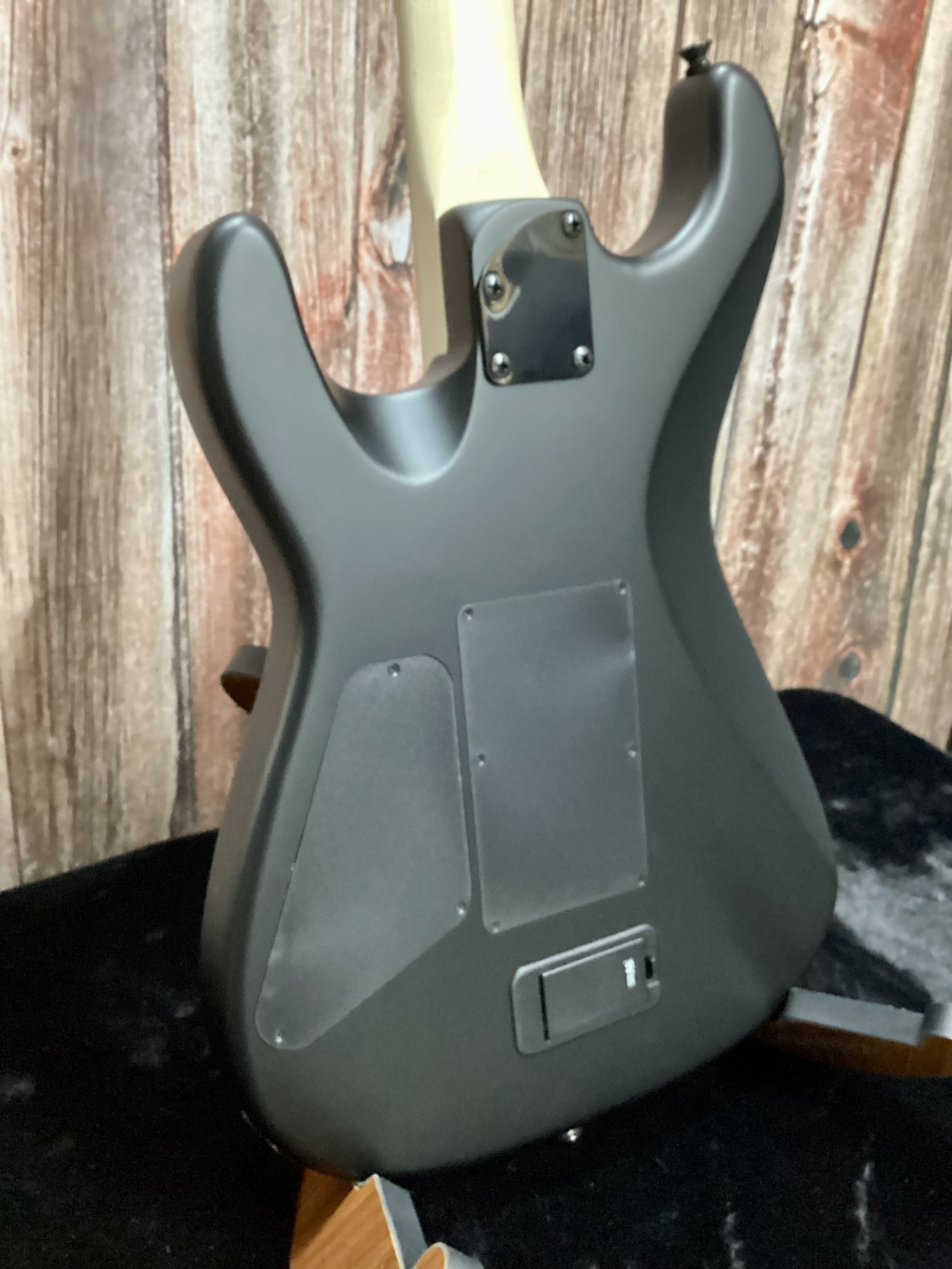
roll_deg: -5.5
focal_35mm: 31
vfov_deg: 58.3
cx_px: 476
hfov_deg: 45.5
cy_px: 634
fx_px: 1136
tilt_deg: -29.7
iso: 500
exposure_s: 1/30
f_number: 2.4
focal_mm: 3.3
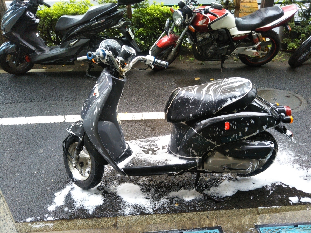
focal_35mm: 30
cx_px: 156
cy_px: 116
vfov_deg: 46.8
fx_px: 270
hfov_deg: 60.0
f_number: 2.2
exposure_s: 1/93
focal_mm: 4
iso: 80
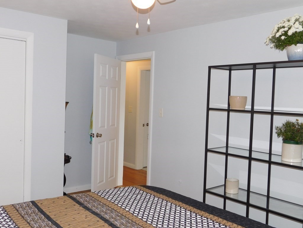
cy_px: 114
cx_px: 152
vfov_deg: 39.7
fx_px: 315
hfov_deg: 51.4
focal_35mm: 36
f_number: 3.5
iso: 200
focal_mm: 6.3
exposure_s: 1/30
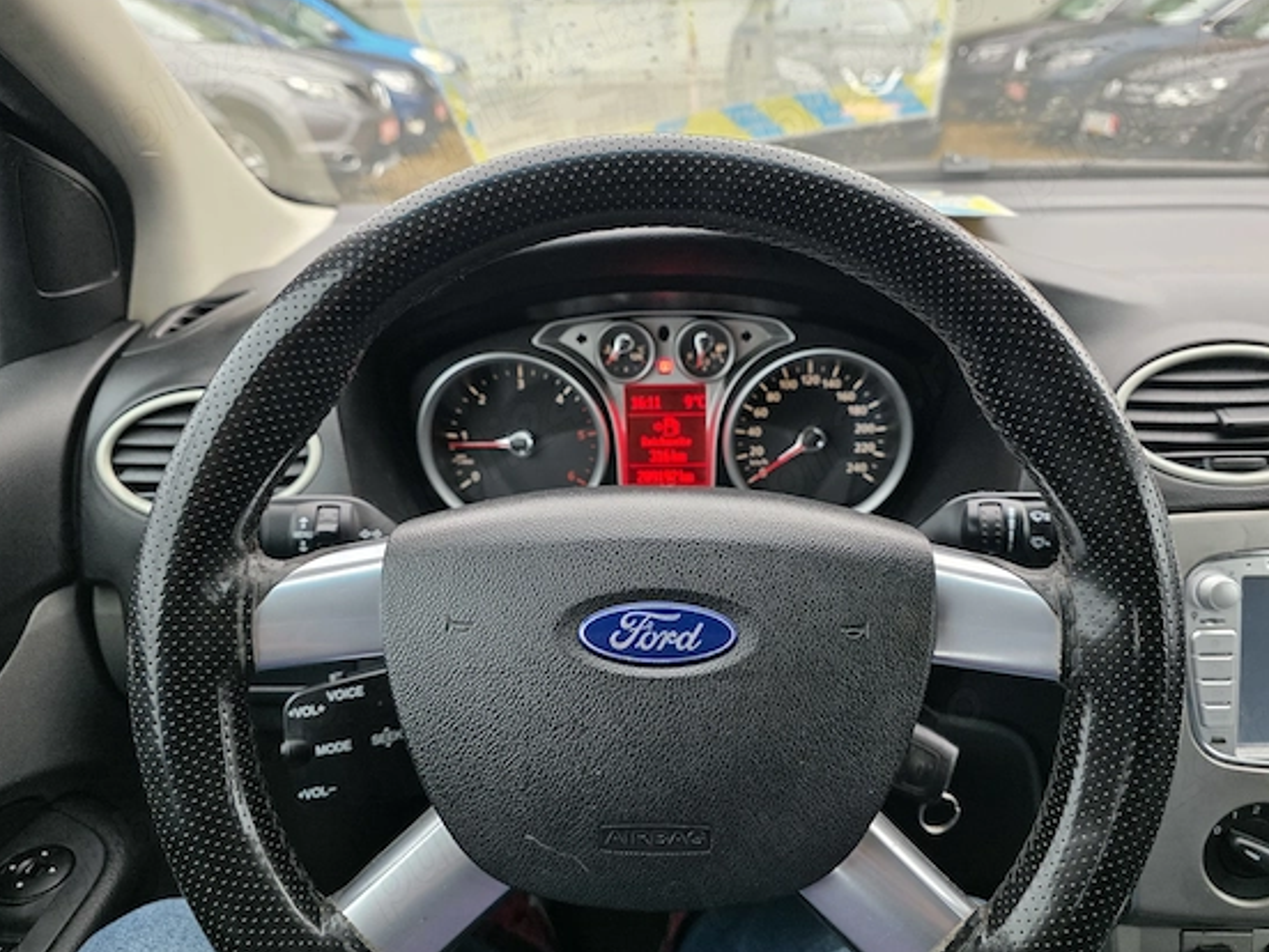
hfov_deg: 69.3
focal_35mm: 25
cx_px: 674
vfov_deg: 54.9
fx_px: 916
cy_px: 469
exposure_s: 1/180
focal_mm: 6.3
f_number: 1.7
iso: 200
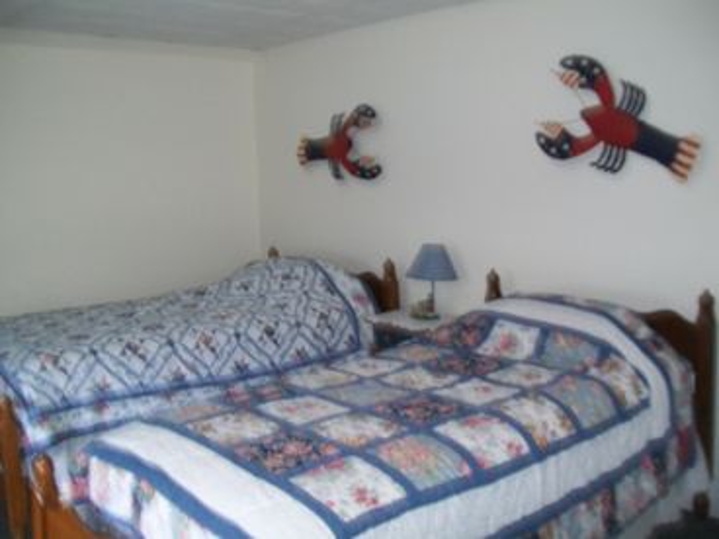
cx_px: 360
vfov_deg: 39.7
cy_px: 270
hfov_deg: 51.4
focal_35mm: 36
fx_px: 748
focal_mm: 6
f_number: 2.7
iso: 160
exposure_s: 1/60
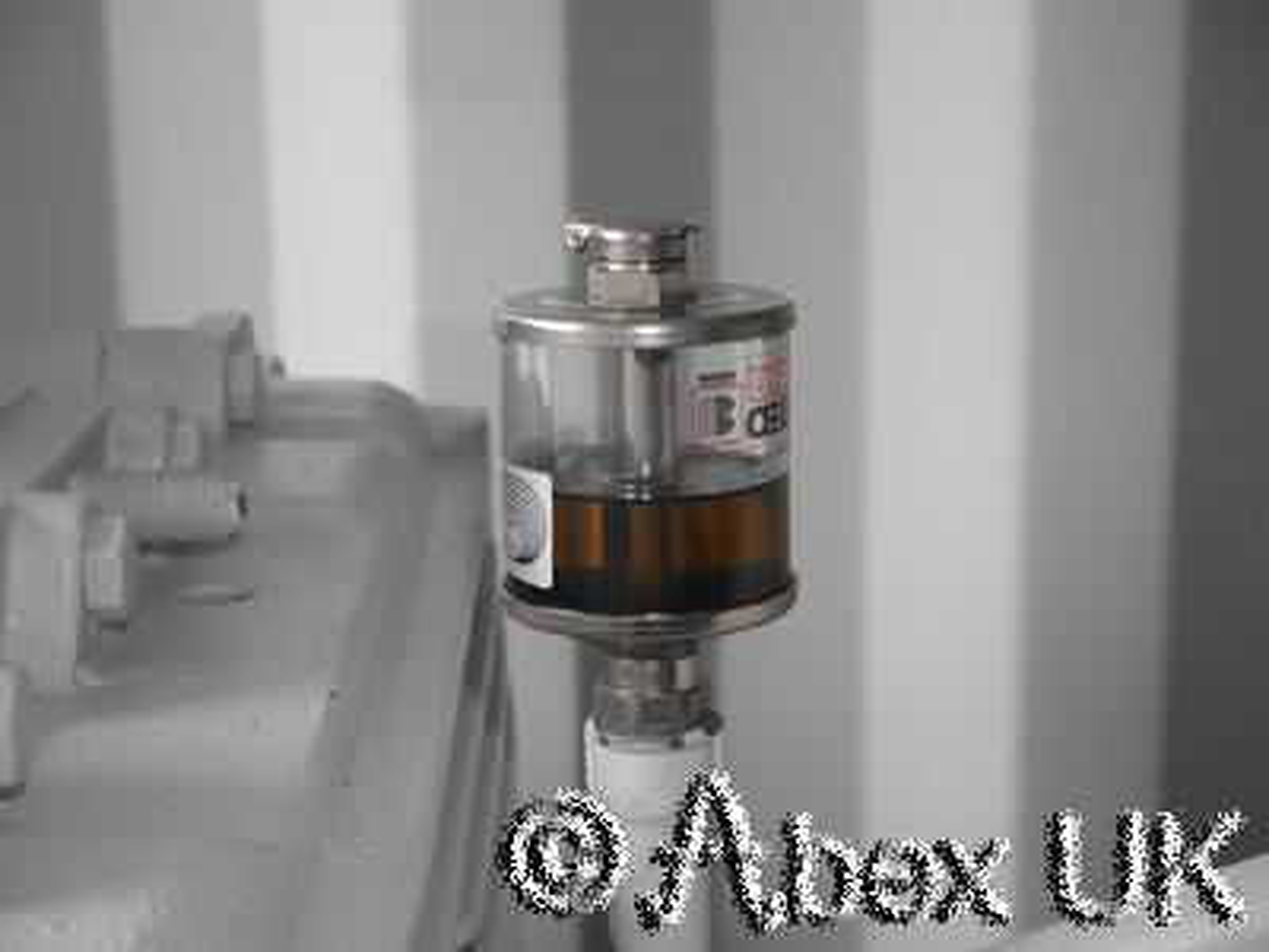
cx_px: 634
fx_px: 2420
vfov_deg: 22.3
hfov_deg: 29.4
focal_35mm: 66
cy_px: 476
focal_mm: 33
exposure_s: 1/250
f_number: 9
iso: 3200
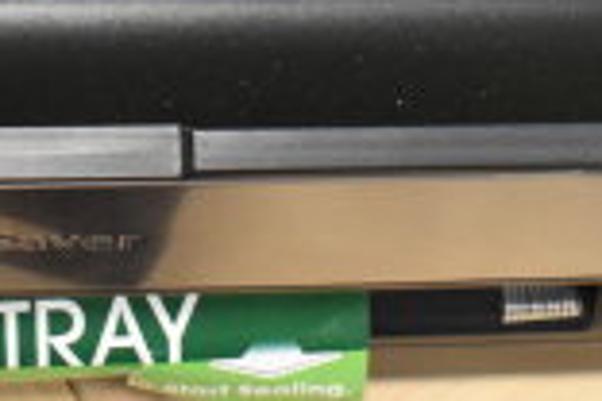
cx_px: 120
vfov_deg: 9.7
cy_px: -307
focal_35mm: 135
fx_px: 2257
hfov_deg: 15.1
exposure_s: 1/40
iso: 2500
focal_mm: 23
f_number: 3.8
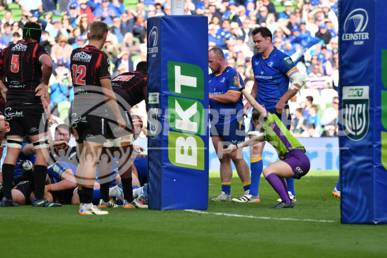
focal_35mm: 360
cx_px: 194
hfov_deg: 5.7
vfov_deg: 3.8
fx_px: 3869
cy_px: 129
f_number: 4
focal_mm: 240
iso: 400
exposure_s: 1/1600
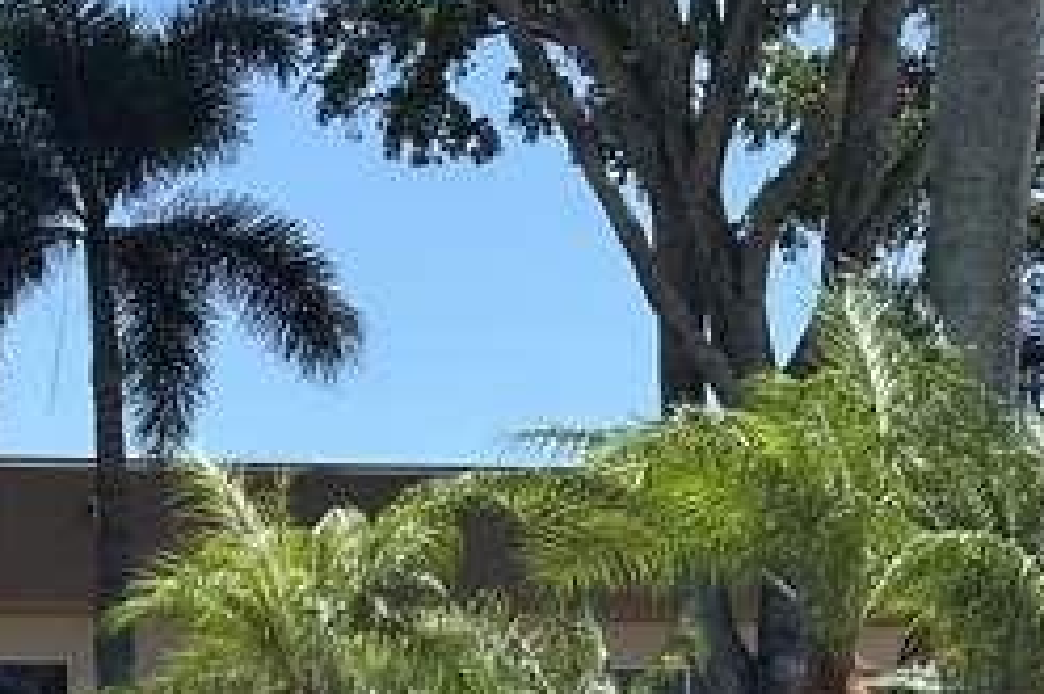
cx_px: -383
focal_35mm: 161
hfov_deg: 12.3
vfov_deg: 8.4
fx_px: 4666
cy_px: 972
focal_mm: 6.86
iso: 64
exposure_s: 1/2667
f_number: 1.78
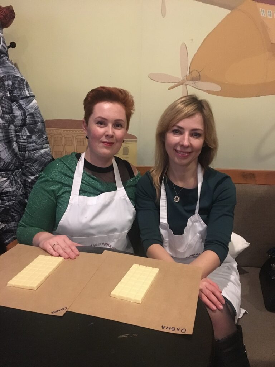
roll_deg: -0.1
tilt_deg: -11.6
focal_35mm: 29
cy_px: 184
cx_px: 138
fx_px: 307
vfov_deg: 61.7
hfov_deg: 48.2
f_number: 2.2
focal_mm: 4.15
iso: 640
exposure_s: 1/17
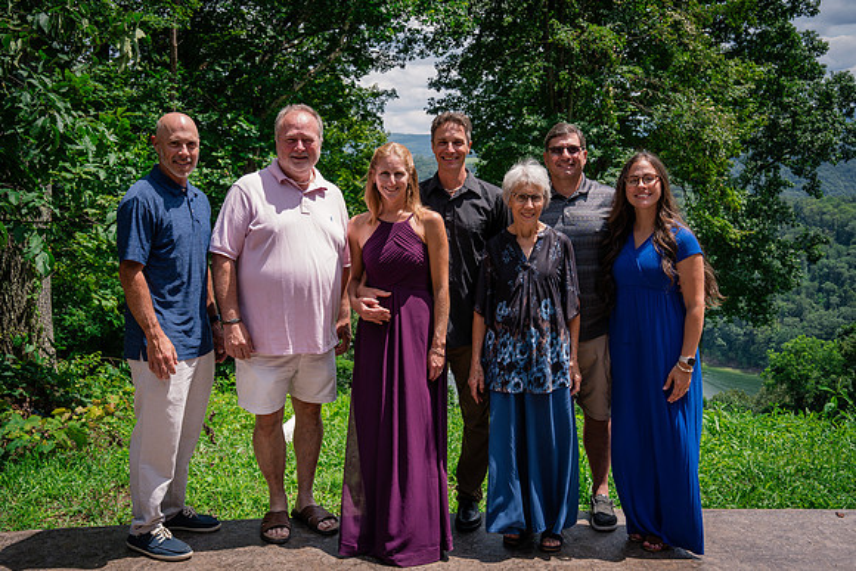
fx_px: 951
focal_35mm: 40
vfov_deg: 33.4
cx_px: 428
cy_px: 286
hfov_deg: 48.4
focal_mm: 40
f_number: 8
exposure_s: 1/200
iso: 200
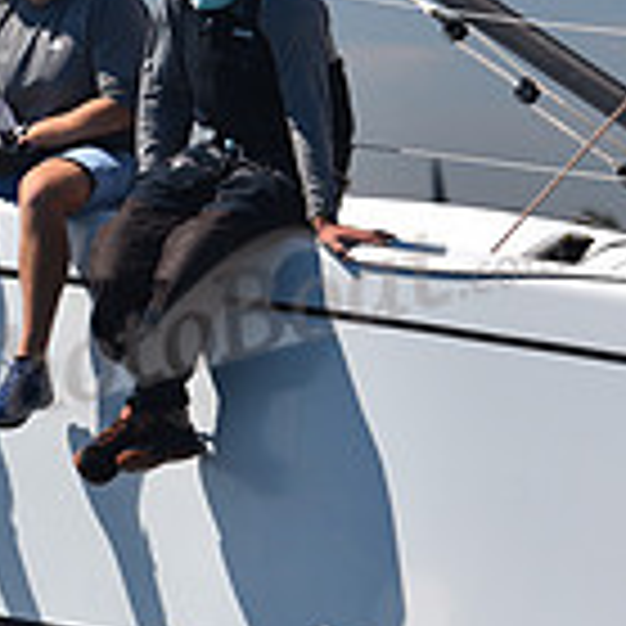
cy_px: 151
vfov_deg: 3.4
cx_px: -297
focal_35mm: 516
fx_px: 10557
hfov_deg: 3.4
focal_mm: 145
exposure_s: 1/800
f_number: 4.5
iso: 200
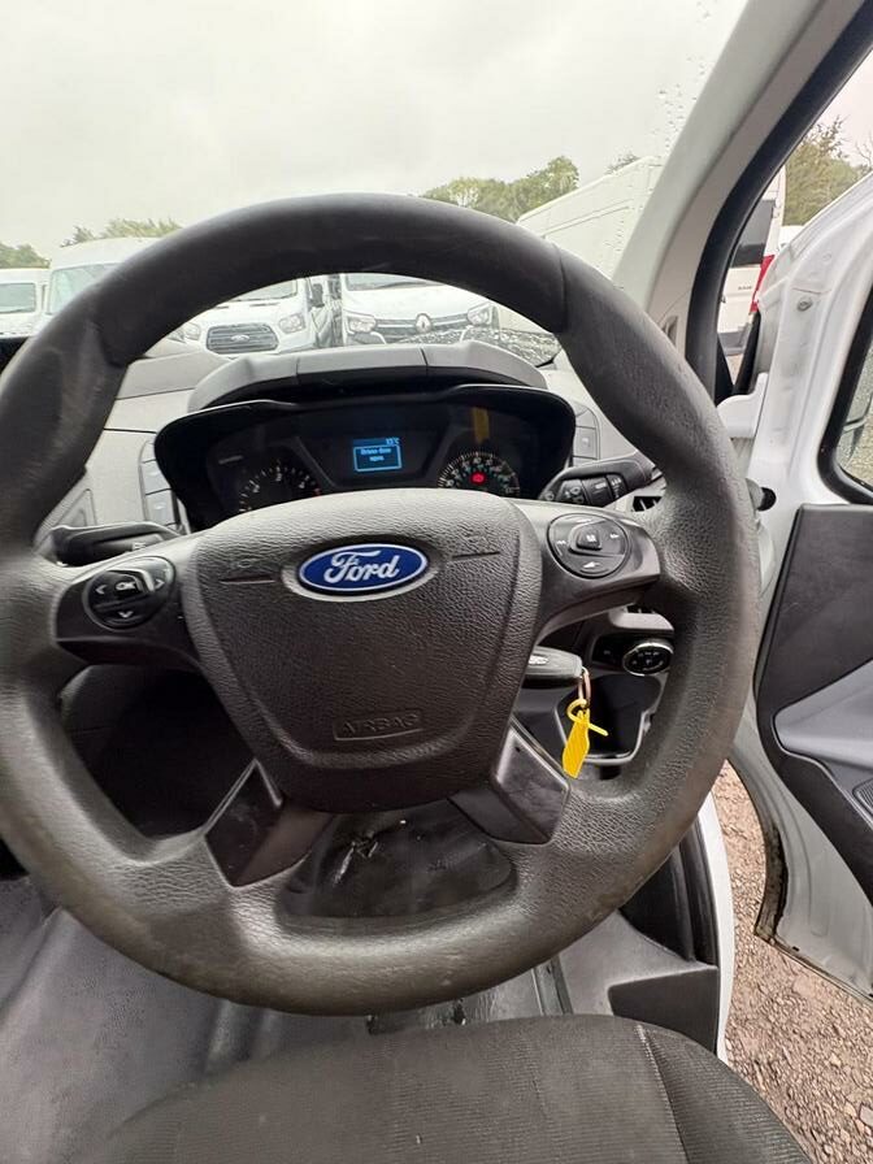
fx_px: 471
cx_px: 436
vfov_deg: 102.1
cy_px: 582
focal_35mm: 14
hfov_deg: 85.7
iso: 200
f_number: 2.2
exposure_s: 1/64
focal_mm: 2.22
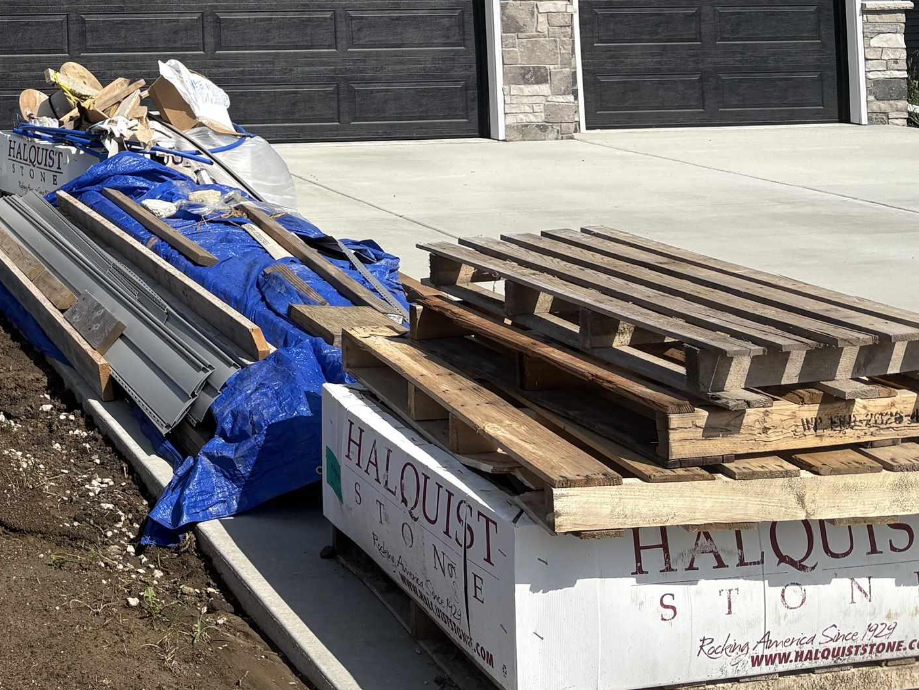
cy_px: -29
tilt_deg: +3.4
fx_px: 1513
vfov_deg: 24.3
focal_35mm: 57
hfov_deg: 30.7
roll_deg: +1.2
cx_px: -49
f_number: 1.6
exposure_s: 1/4608
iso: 50
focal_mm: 5.96
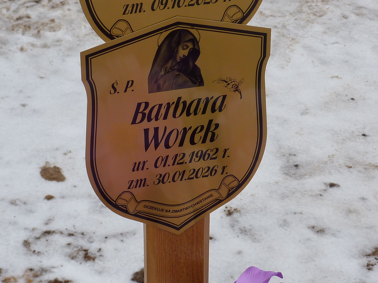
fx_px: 1157
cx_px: 189
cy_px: 142
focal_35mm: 106
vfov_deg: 14.0
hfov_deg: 18.5
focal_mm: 9.7
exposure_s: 1/200
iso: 80
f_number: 3.9
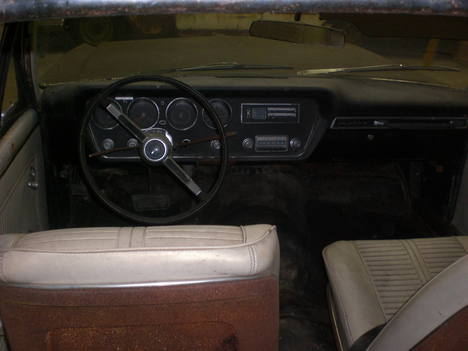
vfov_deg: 37.7
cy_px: 176
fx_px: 514
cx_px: 234
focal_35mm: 38
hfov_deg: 49.0
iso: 200
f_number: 3.1
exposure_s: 1/60
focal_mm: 6.3
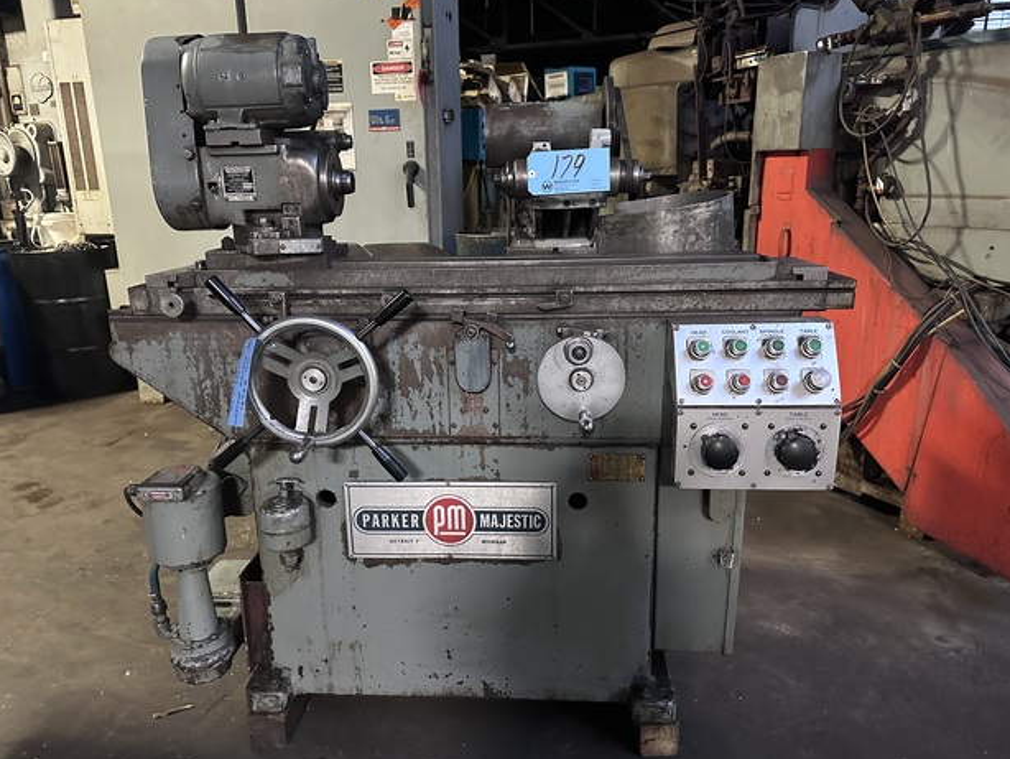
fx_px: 730
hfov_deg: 69.3
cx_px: 487
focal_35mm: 25
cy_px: 385
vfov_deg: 54.9
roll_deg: +0.6
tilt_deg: -16.0
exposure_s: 1/37
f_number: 1.78
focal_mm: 6.86
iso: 1000
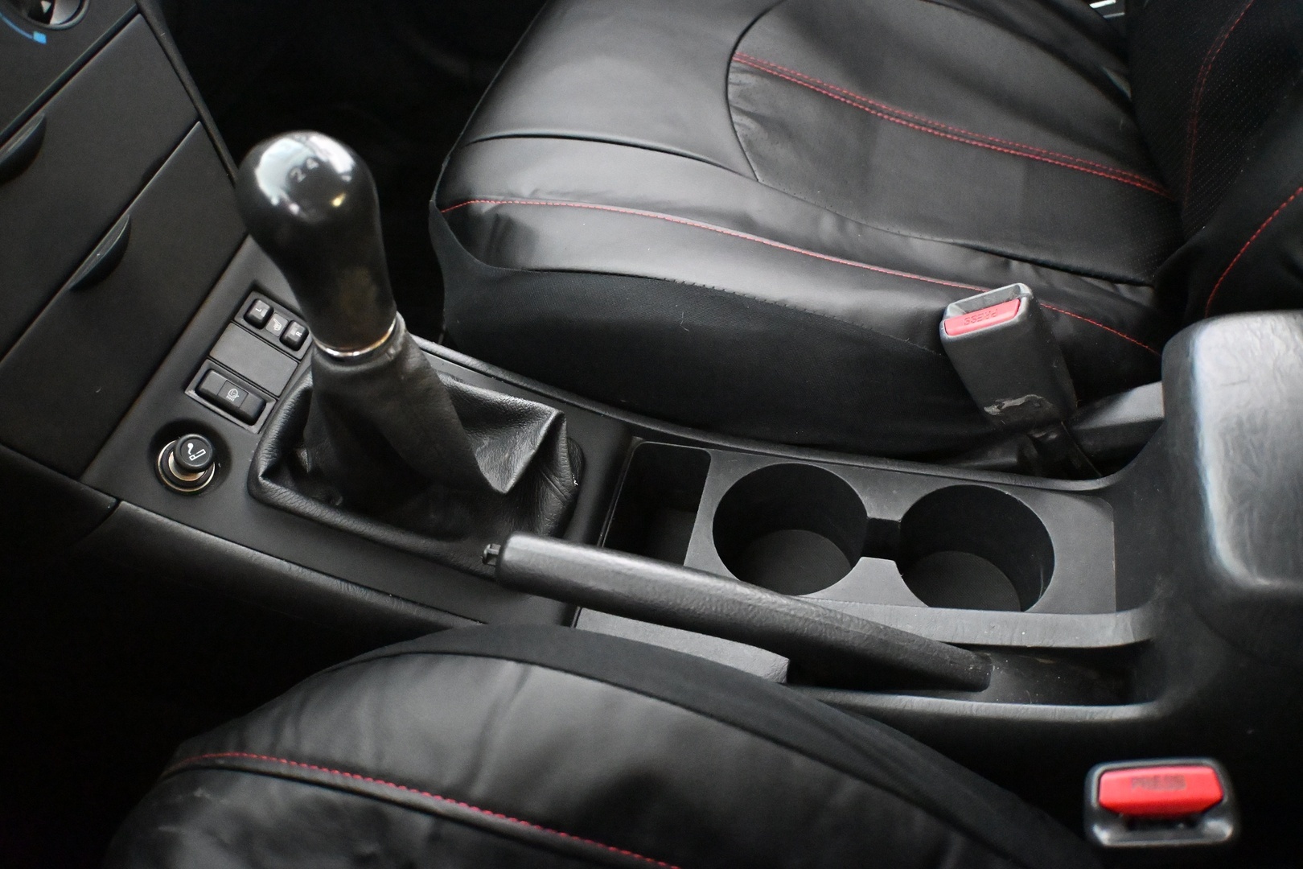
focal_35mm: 46
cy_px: 434
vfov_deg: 29.4
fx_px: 1656
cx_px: 652
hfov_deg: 43.0
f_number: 4.8
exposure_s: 1/50
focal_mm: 30.5
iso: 12800
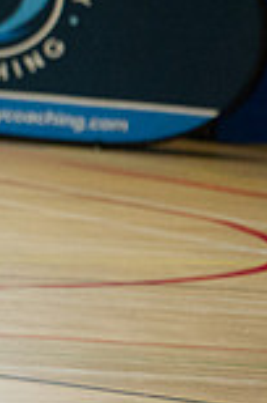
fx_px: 9699
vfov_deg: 2.4
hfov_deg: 1.6
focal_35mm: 868
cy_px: 52
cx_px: -479
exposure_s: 1/320
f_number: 5.6
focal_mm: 230
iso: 8000
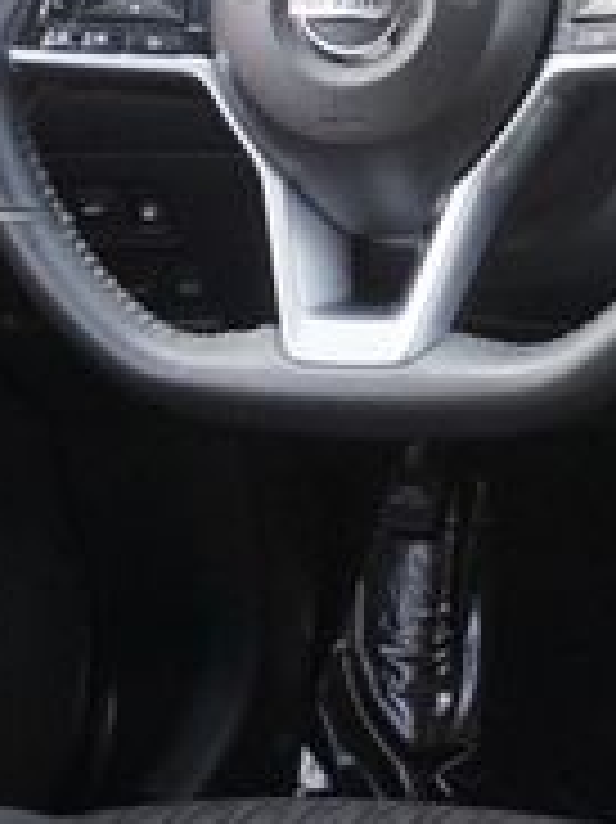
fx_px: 2637
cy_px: 216
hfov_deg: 13.1
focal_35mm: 111
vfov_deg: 17.6
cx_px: 625
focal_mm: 22
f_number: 4
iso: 400
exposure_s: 1/60
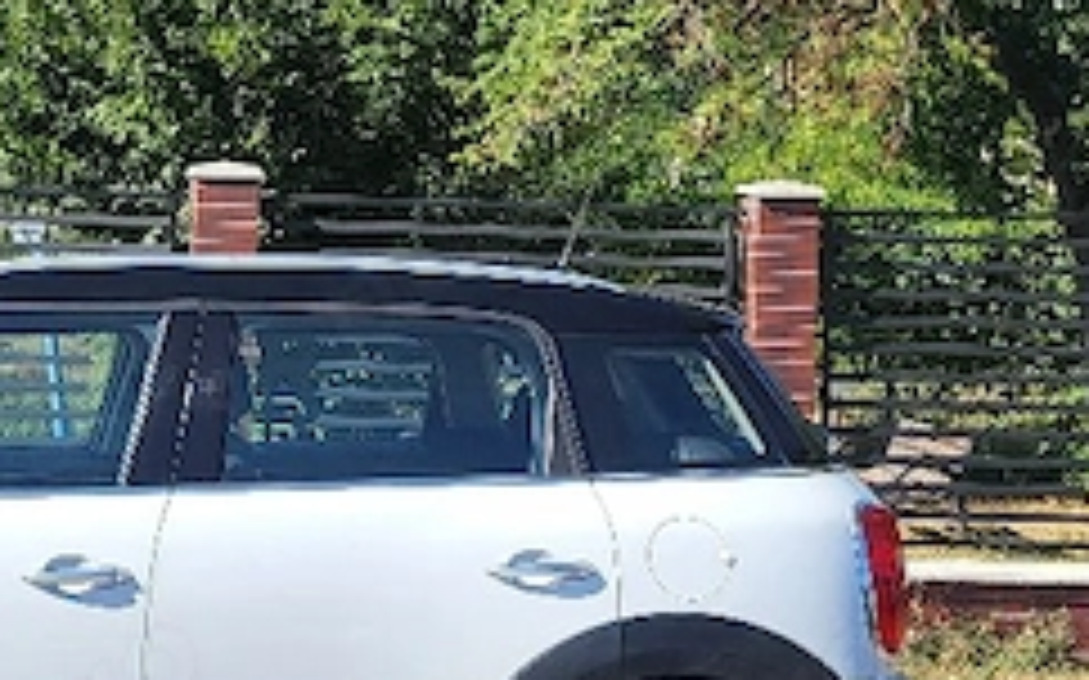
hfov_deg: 22.2
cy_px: 243
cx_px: 86
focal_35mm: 91
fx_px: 2700
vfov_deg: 14.3
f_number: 1.8
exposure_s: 1/2000
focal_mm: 5.4
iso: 40
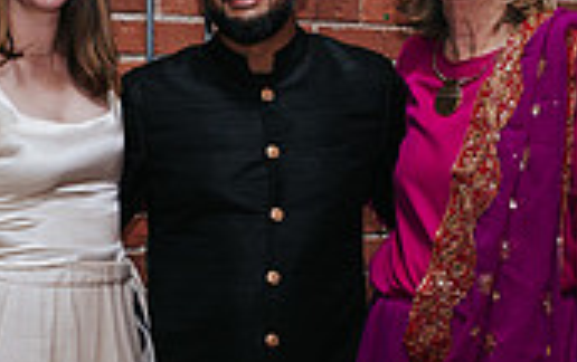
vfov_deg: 9.7
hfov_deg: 15.5
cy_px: 362
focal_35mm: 134
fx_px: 2110
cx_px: 180
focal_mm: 35
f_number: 4
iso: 800
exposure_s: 1/200
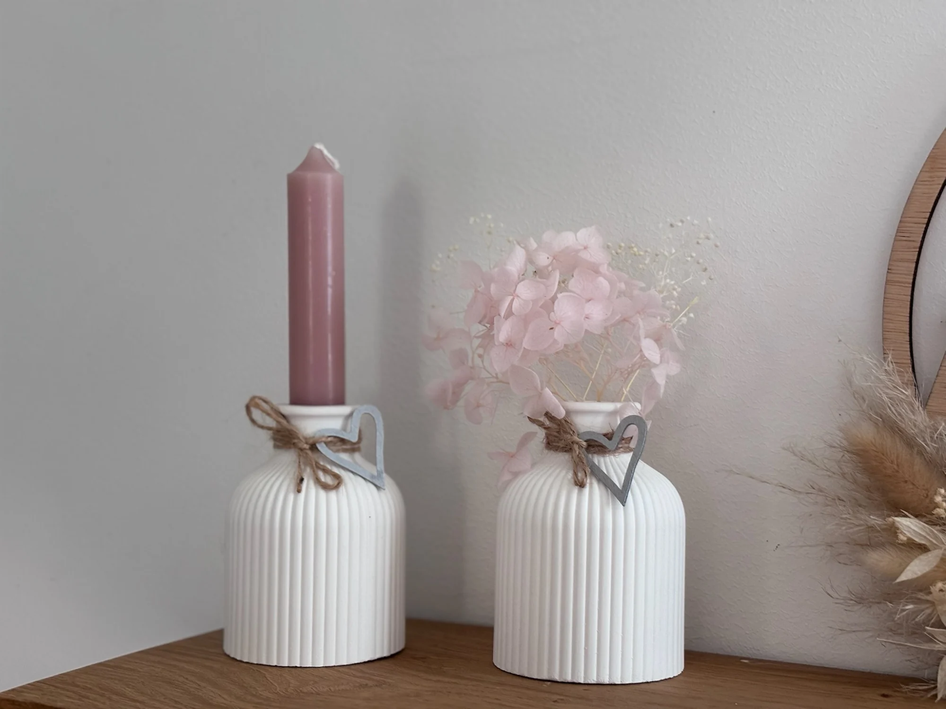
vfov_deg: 28.0
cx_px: 473
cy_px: 354
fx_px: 1421
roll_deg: -1.8
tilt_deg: +0.4
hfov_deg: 36.8
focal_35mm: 52
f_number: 1.6
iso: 160
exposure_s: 1/60
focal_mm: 5.96
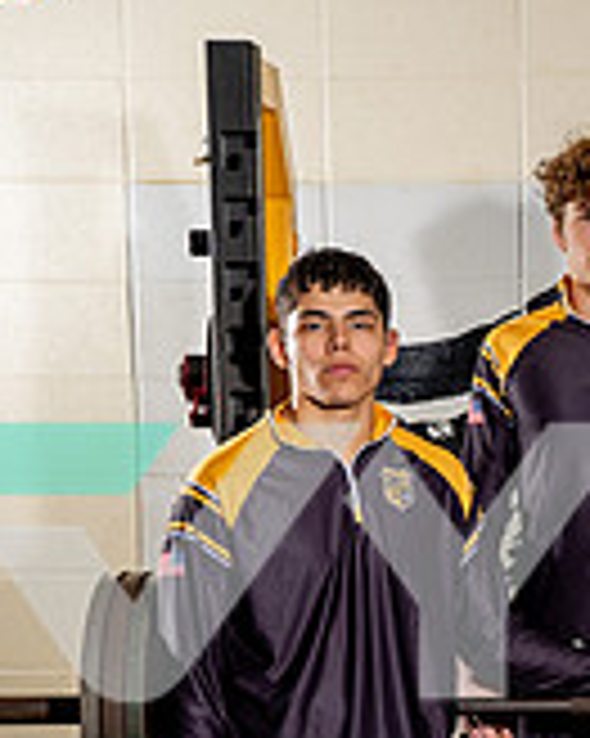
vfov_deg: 11.7
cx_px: 581
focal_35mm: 162
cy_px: 882
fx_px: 3539
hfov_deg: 9.5
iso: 100
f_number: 8
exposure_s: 1/200
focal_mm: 63
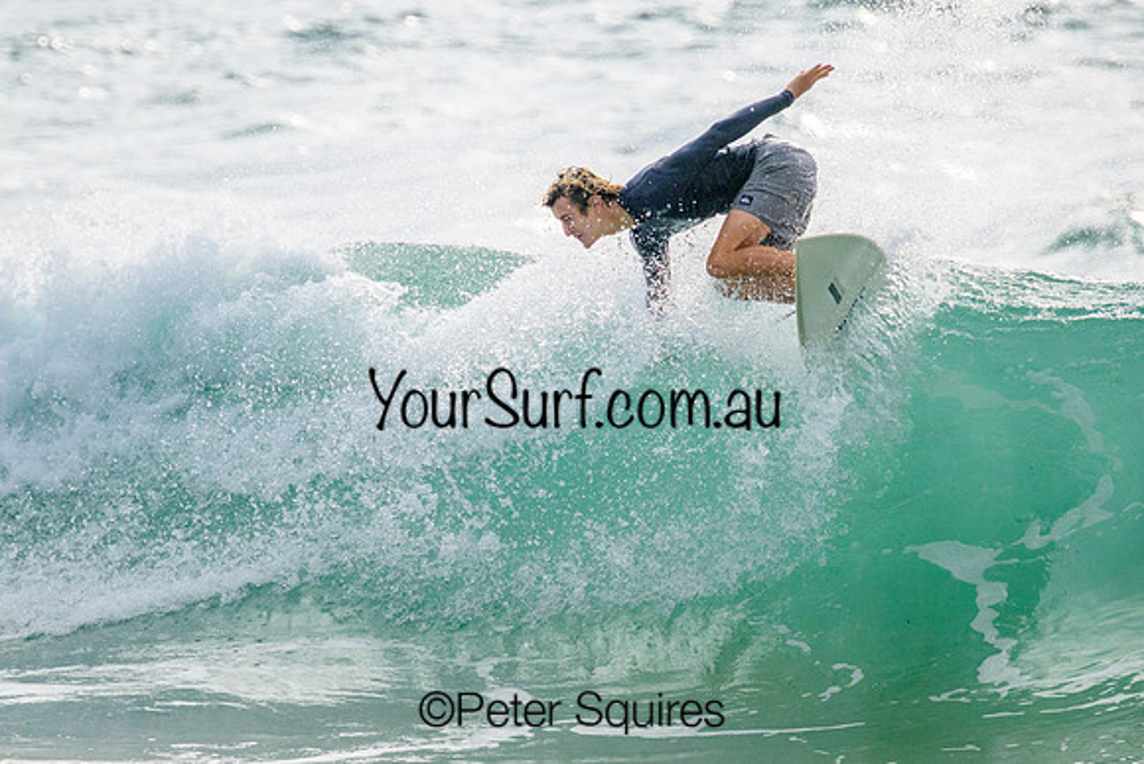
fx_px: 30447
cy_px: 317
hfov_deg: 2.2
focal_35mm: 958
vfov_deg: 1.4
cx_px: 679
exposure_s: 1/2000
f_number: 11
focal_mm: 800
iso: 1250
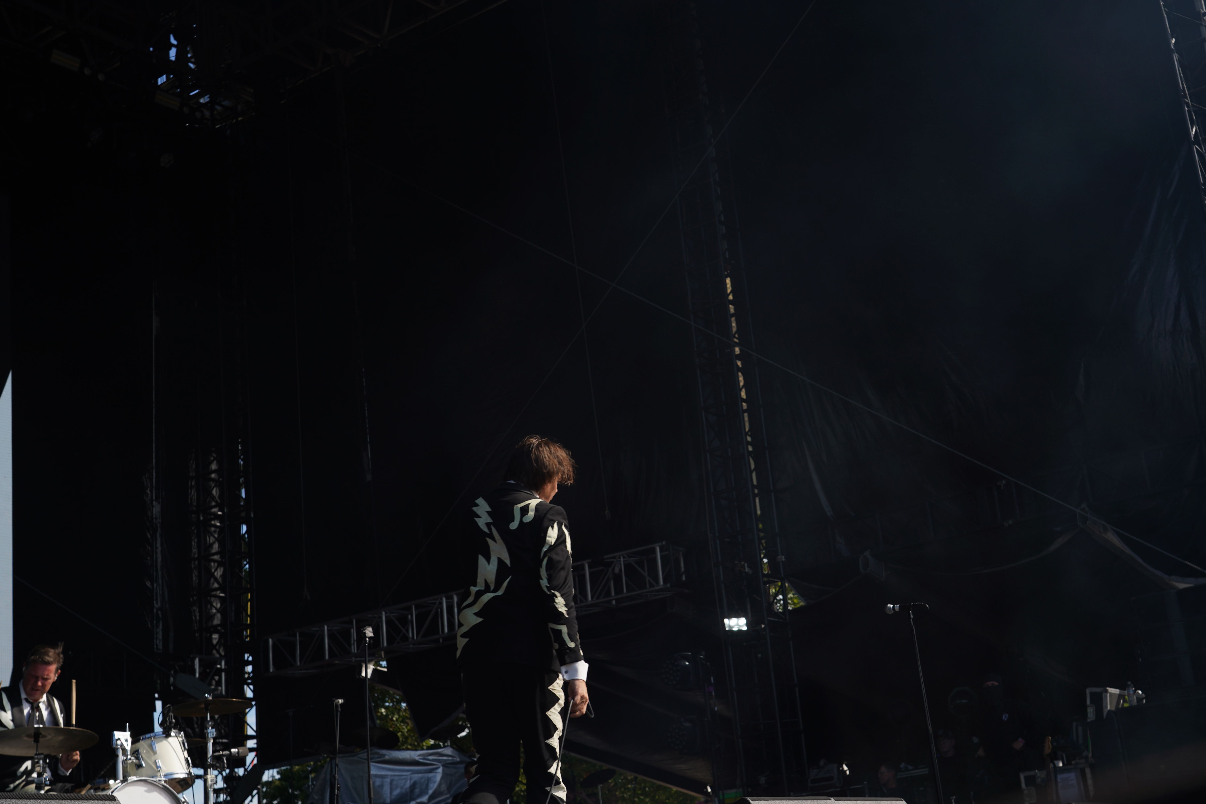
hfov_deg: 41.1
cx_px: 603
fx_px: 1608
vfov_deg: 28.1
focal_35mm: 48
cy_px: 402
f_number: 8
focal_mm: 48
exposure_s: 1/250
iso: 100
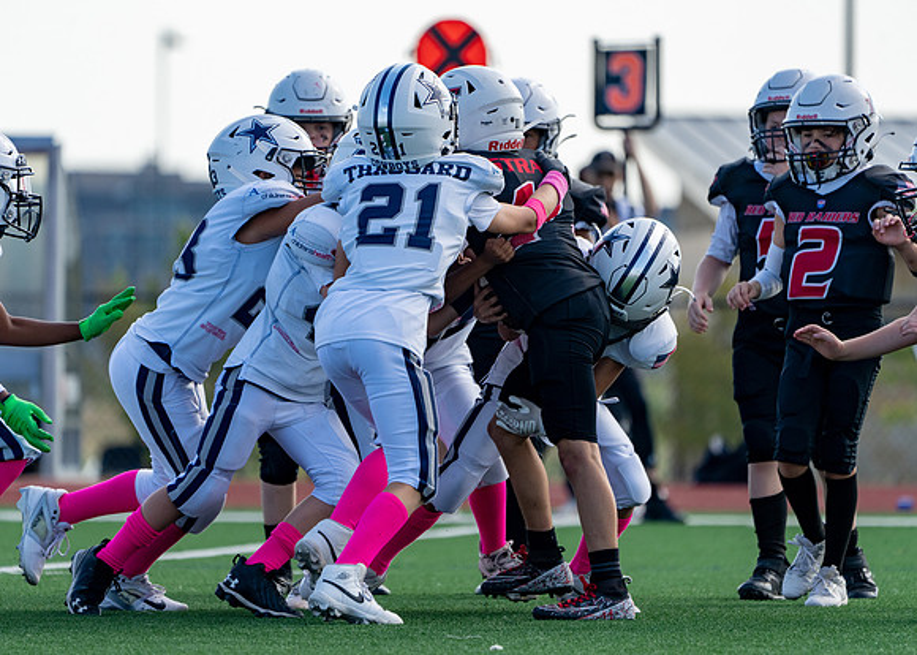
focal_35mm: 413
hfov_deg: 4.9
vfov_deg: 3.5
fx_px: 10750
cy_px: 328
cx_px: 458
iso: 500
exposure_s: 1/1250
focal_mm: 394
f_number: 5.6
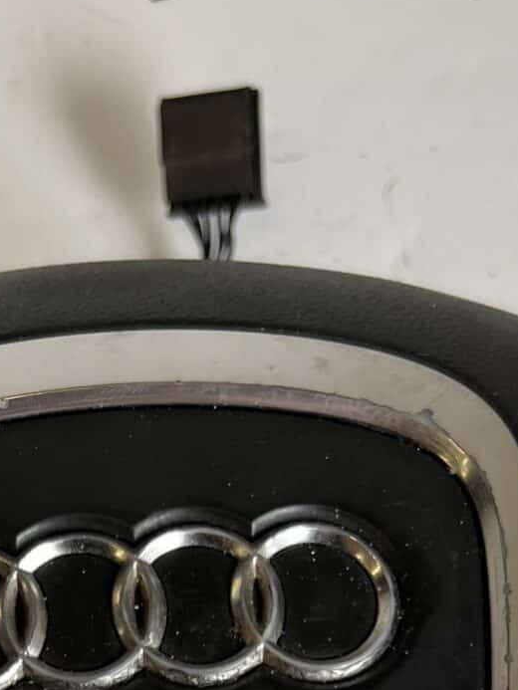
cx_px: 119
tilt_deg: -77.6
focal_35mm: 96
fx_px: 1915
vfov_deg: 17.6
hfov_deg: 15.3
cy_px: 1132
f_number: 1.6
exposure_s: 1/111
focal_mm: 5.1
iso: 32
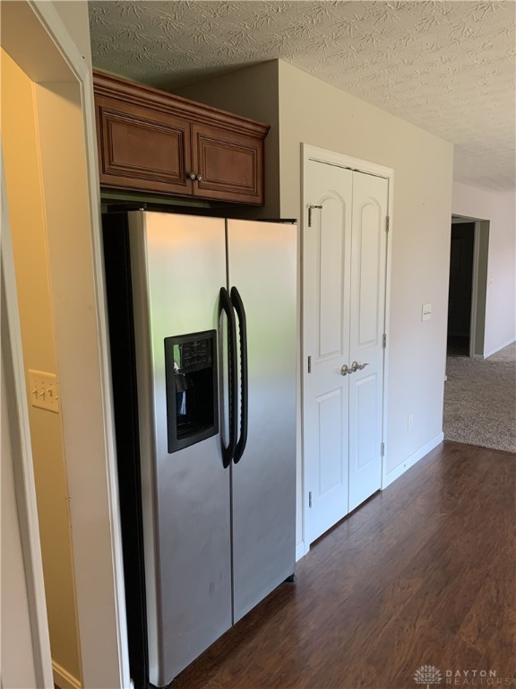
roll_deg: +1.2
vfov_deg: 67.3
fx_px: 517
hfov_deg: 53.1
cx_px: 258
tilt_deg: -9.7
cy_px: 344
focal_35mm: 26
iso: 100
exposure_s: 1/60
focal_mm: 4.25
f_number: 1.8
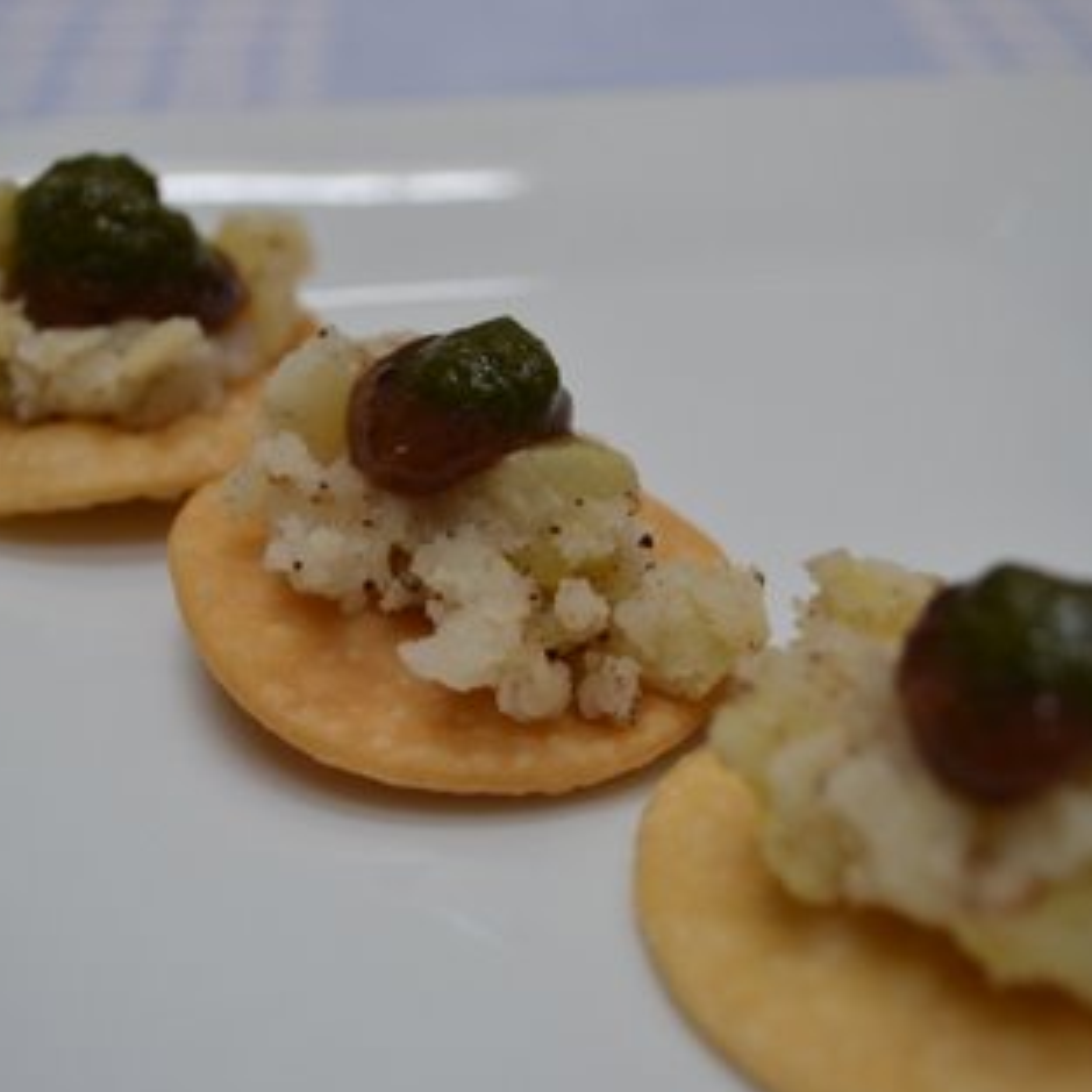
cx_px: 447
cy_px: 544
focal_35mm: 57
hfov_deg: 30.2
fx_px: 2022
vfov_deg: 30.2
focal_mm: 29
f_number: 4.5
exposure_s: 1/60
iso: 450
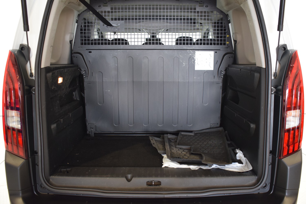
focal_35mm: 34
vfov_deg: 38.4
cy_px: 102
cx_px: 153
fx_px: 293
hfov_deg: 55.1
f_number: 3.8
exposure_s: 1/60
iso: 1400
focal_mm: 23
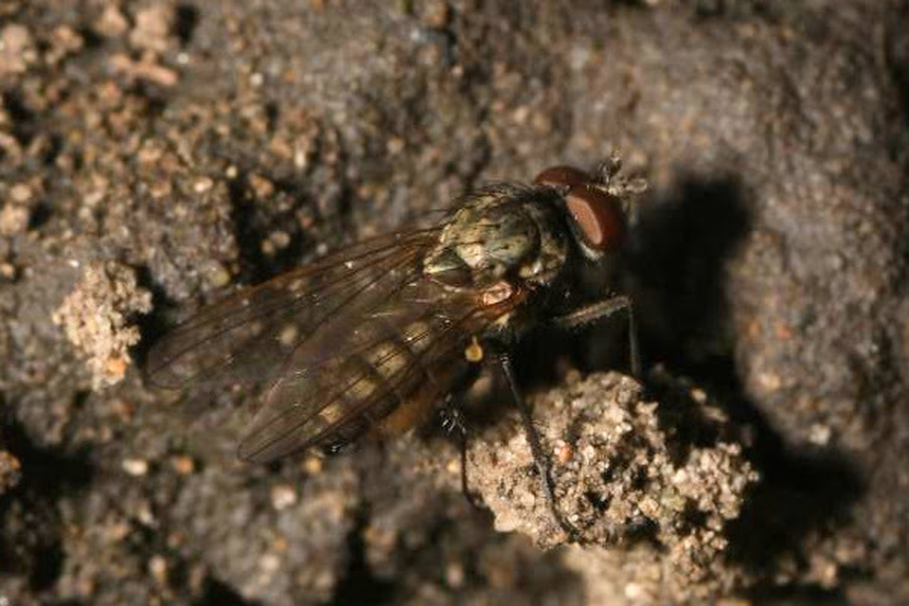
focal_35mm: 158
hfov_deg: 13.0
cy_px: 303
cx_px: 454
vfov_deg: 8.7
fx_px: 3977
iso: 100
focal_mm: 105
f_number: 29
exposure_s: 1/60
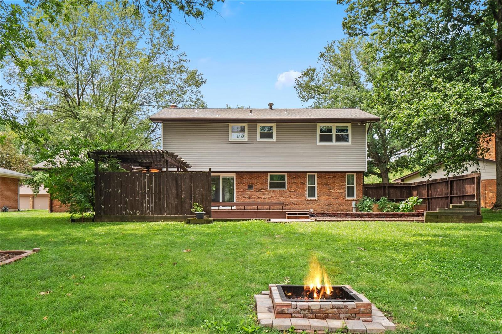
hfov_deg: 61.9
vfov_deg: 43.6
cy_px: 167
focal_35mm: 30
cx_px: 251
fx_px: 418
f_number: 8
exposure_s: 1/60
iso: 400
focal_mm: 15
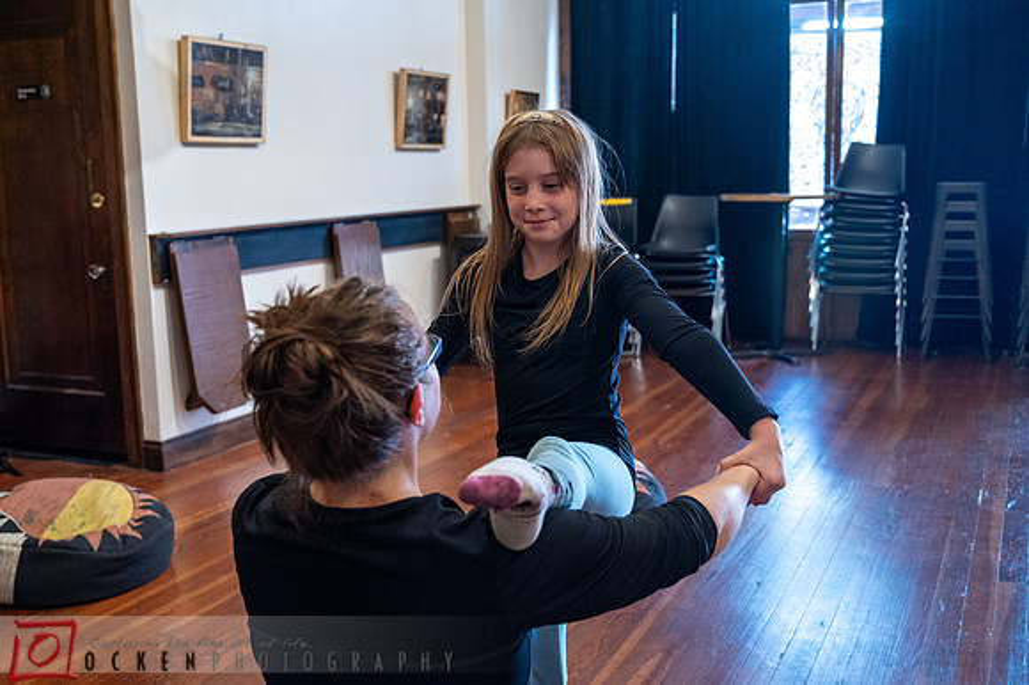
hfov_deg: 49.6
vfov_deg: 34.2
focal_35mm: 39
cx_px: 514
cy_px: 342
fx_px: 1114
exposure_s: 1/125
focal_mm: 39
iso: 3200
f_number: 4
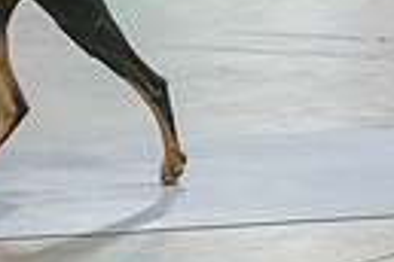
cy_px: -181
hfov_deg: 4.3
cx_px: -171
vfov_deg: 2.9
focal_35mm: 480
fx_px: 5253
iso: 6400
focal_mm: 107
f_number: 2.8
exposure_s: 1/320
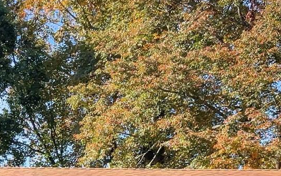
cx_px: -10
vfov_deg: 10.8
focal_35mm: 117
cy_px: 256
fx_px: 896
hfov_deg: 17.4
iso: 16
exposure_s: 1/804
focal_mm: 3
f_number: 1.8
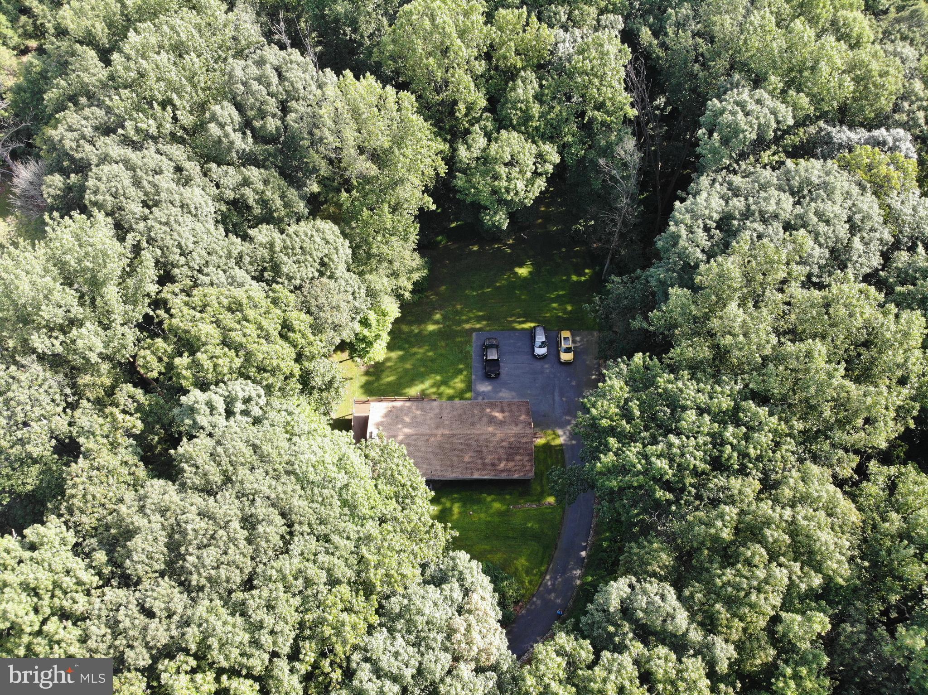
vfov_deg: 56.8
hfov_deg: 71.6
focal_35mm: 24
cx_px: 464
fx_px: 643
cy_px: 348
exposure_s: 1/104
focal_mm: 4.5
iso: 100
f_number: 2.8
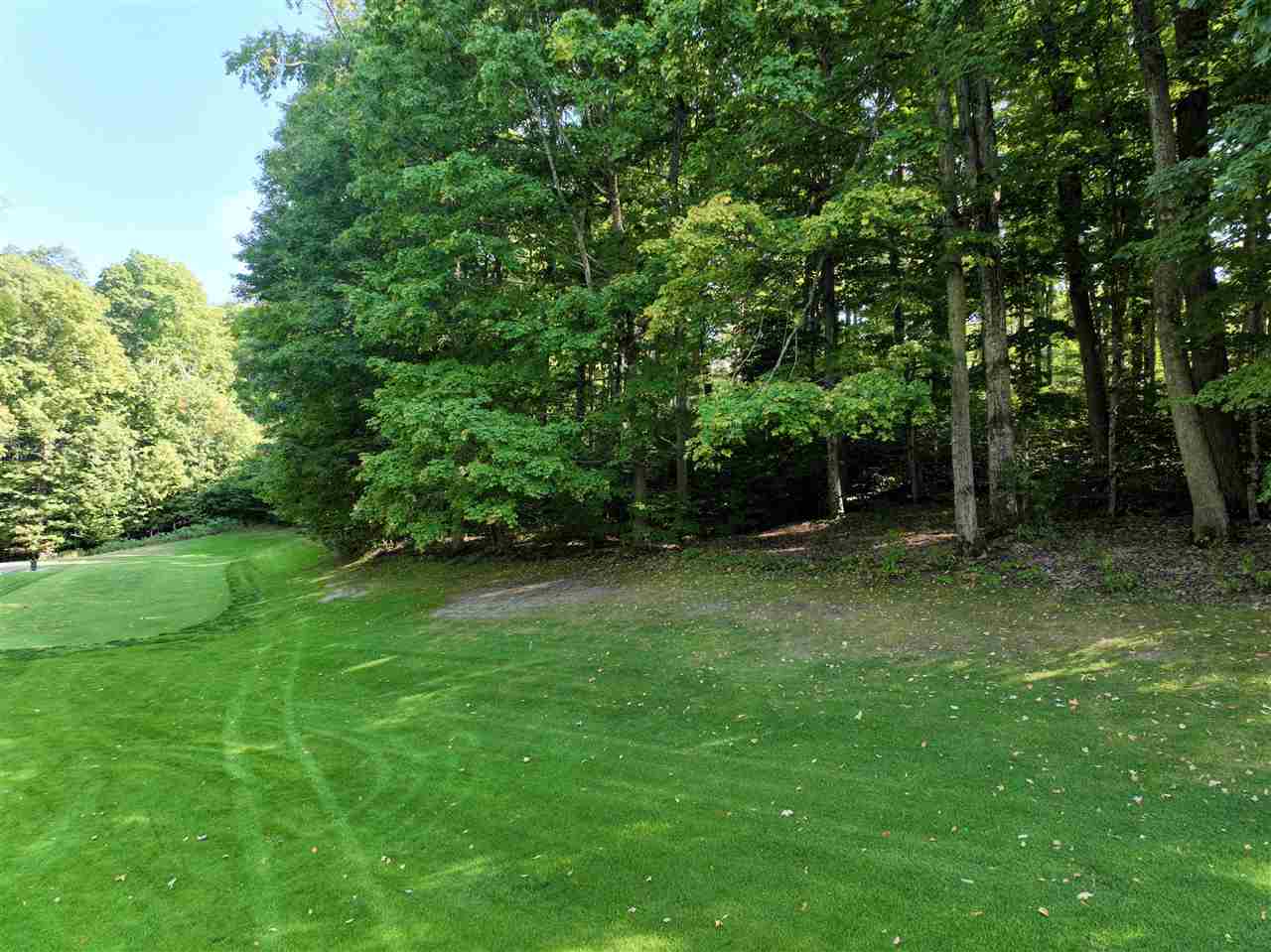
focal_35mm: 24
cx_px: 636
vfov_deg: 56.8
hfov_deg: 71.6
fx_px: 881
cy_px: 476
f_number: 2.8
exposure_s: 1/240
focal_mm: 12.29
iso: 300
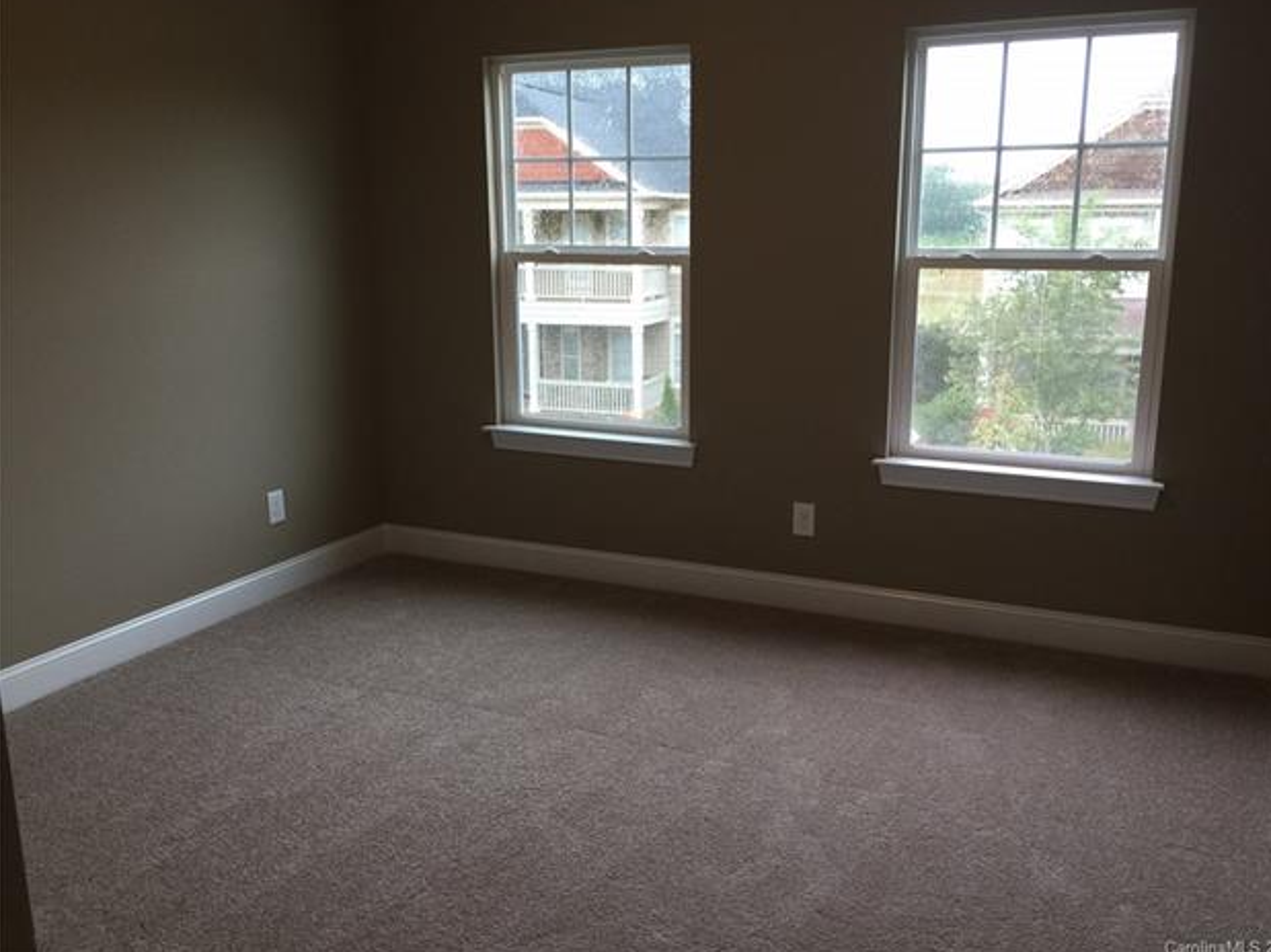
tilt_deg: -11.2
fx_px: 1101
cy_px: 468
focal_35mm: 30
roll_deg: -0.6
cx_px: 655
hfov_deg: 60.0
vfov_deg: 46.8
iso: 32
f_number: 2.2
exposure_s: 1/40
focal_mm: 4.15
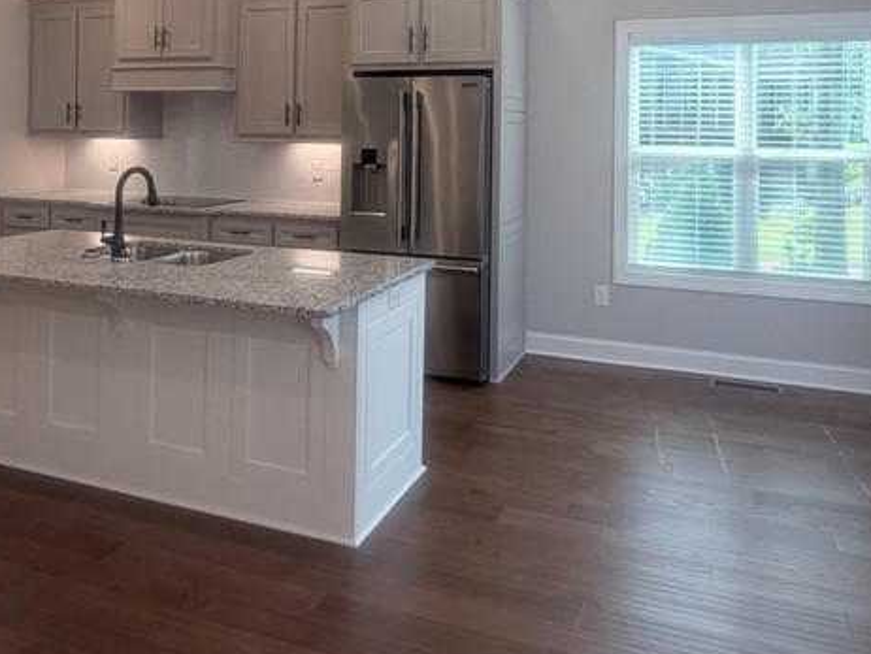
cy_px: 111
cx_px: 432
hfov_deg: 58.3
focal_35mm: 31
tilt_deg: +1.4
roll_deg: -0.6
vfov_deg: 42.9
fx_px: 780
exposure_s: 1/120
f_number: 2.2
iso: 125
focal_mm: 2.22
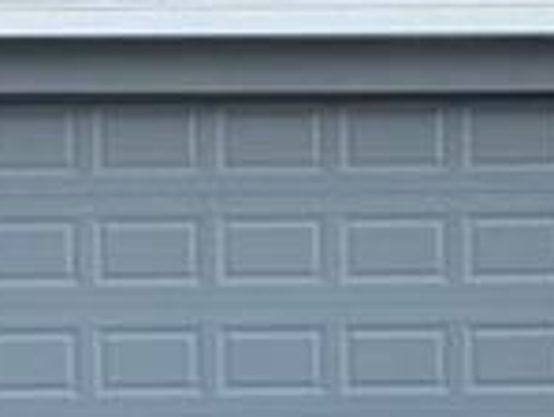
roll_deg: +0.3
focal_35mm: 330
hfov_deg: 5.9
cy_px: 376
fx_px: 5286
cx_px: -442
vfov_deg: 4.5
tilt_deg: -0.2
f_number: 1.78
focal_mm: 6.76
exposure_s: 1/76
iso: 100
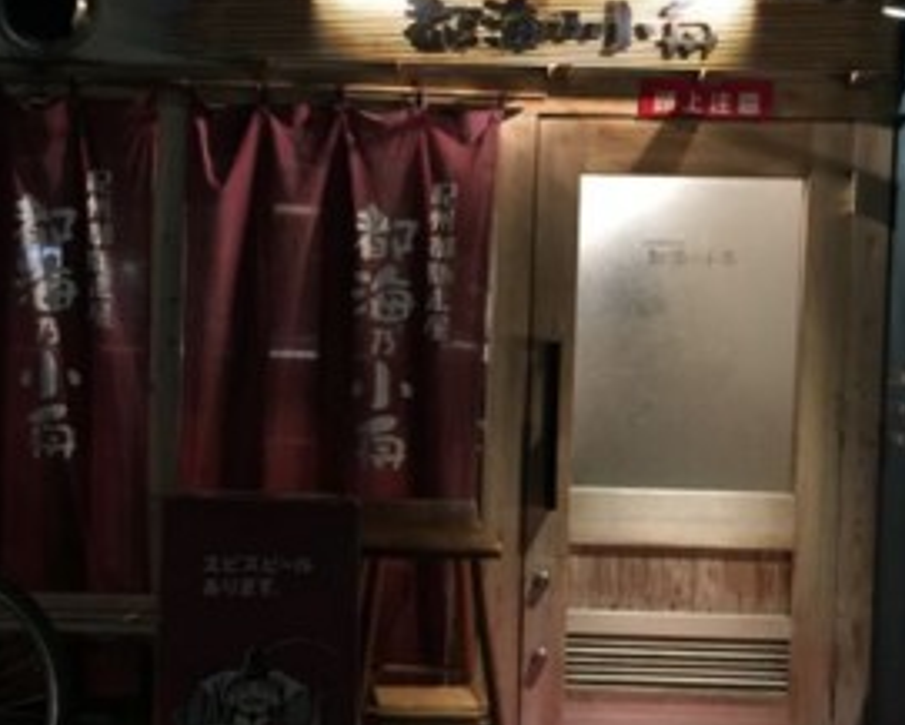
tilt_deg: -3.1
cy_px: 327
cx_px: 314
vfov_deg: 32.1
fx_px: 1259
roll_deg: -2.3
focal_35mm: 47
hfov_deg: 39.1
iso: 80
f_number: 2.2
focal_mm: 4.15
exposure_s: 1/4
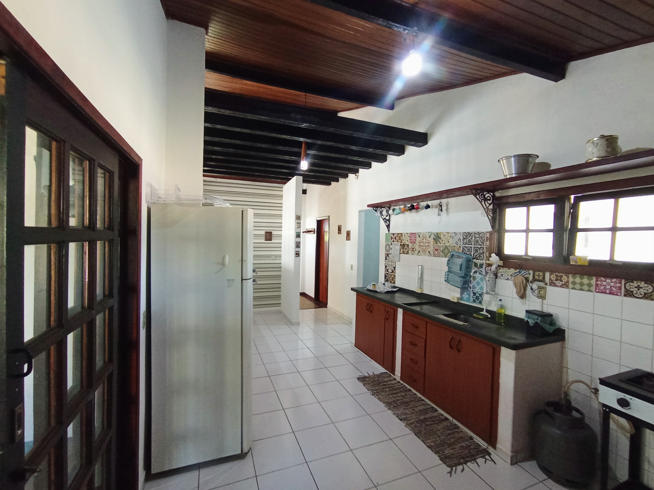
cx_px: 327
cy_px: 245
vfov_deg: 78.1
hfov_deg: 94.5
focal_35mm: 16
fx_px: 302
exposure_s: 1/30
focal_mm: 1.65
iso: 364
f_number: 2.2
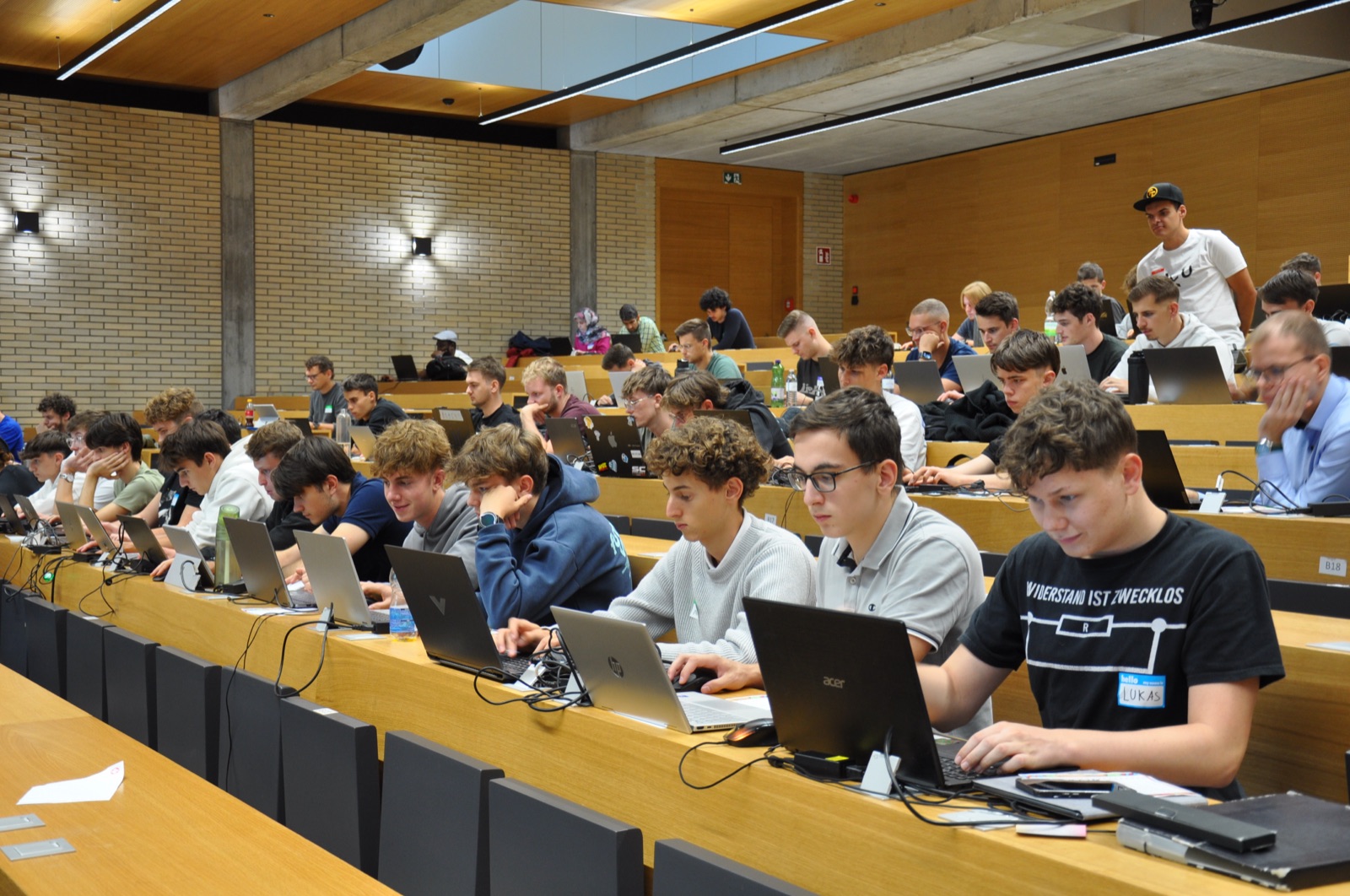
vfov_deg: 28.0
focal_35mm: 48
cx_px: 675
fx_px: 1797
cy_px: 448
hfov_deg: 41.2
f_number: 4.5
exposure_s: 1/20
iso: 400
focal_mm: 32
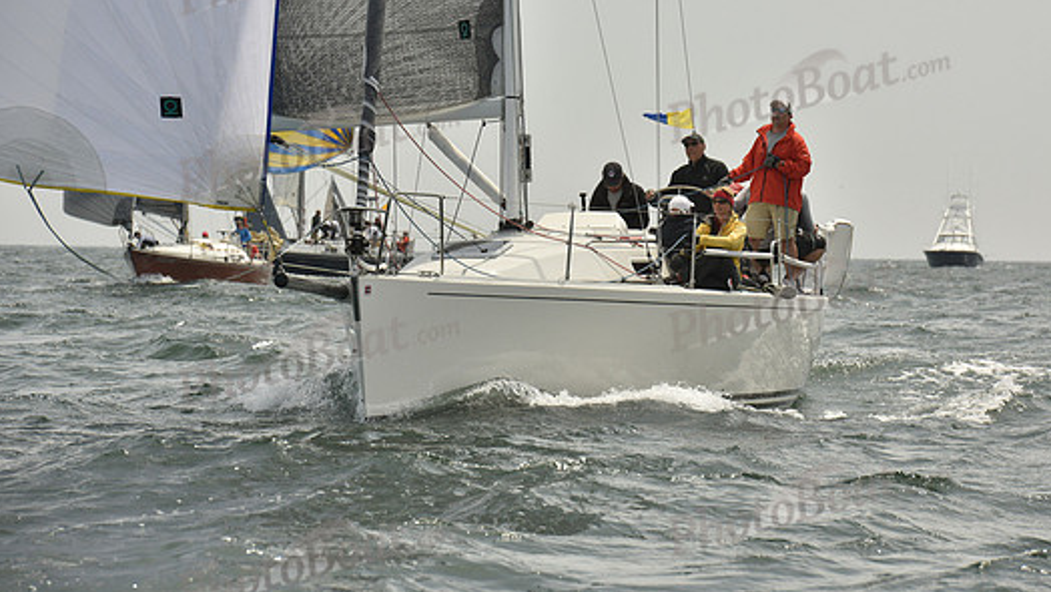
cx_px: 566
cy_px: 224
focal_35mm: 226
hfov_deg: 9.5
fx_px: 6300
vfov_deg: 5.4
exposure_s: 1/1600
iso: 400
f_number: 10
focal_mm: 195
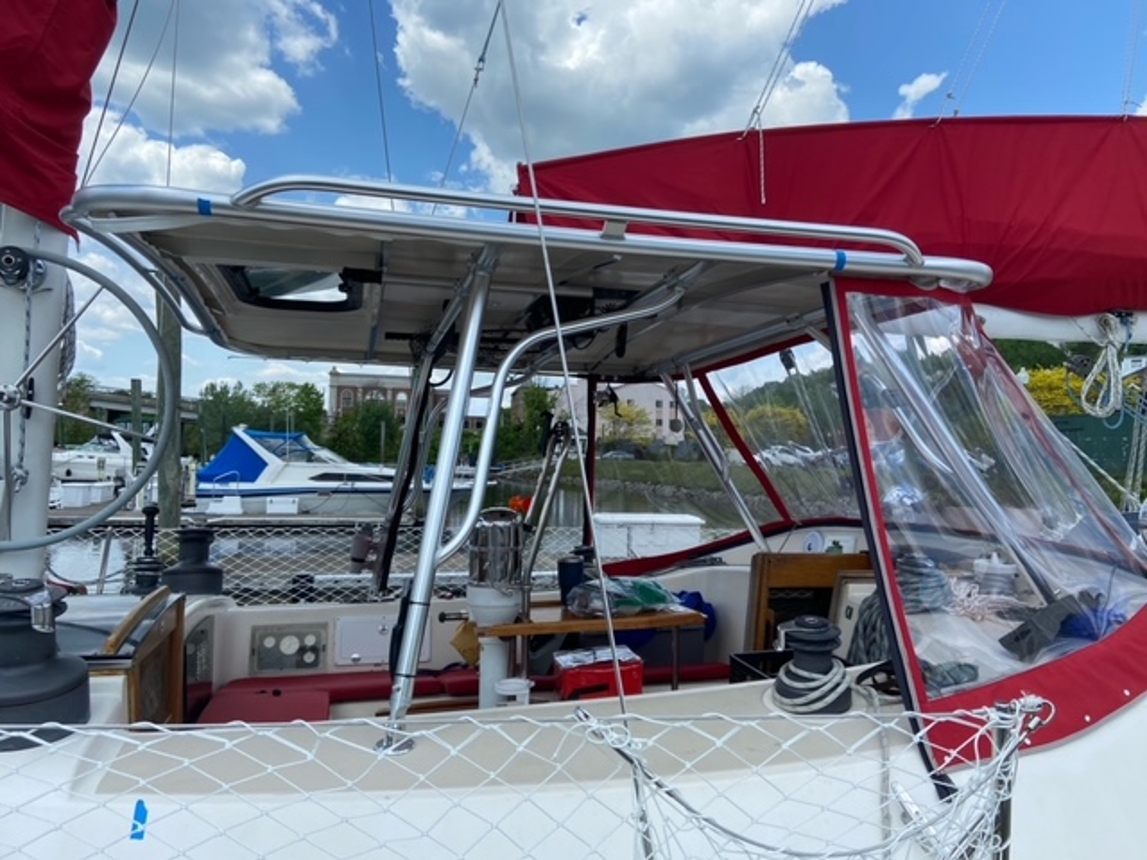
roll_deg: -1.3
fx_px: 862
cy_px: 430
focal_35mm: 26
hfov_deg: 67.3
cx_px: 574
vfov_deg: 53.1
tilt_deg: +5.3
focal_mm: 4.25
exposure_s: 1/2183
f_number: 1.8
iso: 32
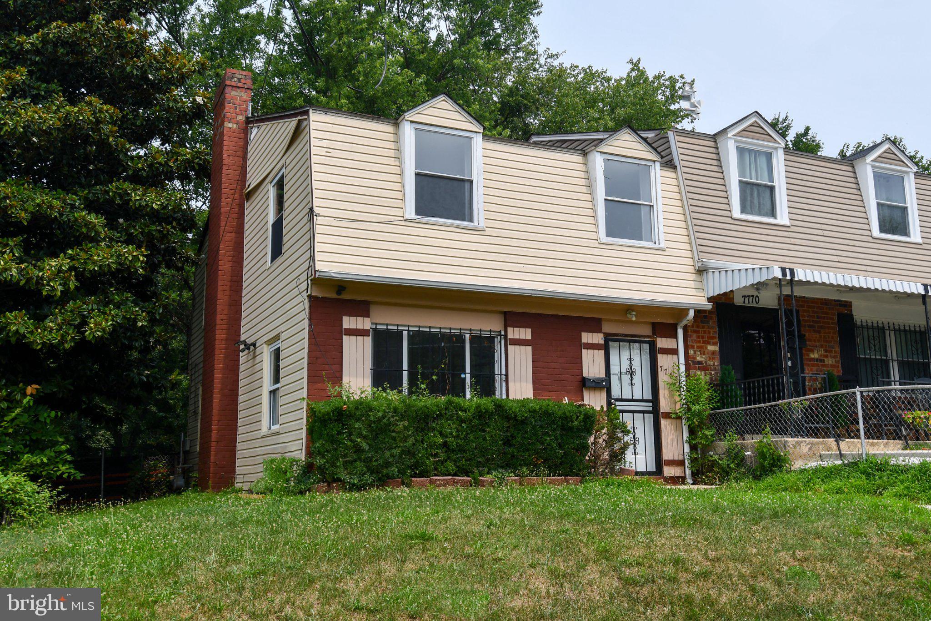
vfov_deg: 43.6
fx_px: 776
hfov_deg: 61.9
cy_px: 310
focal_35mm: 30
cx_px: 466
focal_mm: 20
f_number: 8
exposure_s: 1/250
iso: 100
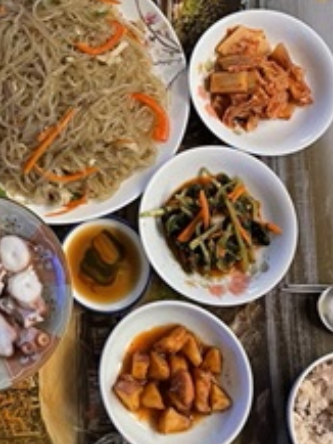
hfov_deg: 19.8
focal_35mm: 72
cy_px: 53
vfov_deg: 26.2
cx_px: -10
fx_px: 923
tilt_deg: -74.1
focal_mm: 4.2
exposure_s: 1/60
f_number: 1.6
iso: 200
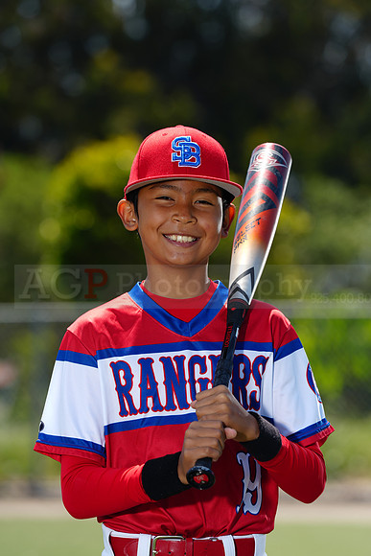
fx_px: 3090
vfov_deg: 10.3
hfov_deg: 6.9
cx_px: 186
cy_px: 278
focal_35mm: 200
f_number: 5
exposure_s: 1/250
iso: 50
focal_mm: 200
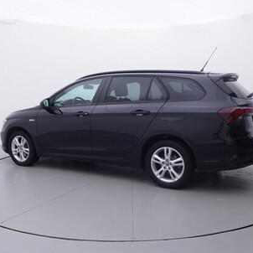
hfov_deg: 47.5
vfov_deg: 47.5
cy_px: 126
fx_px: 288
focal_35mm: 35
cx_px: 132
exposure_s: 1/80
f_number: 5
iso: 200
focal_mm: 15
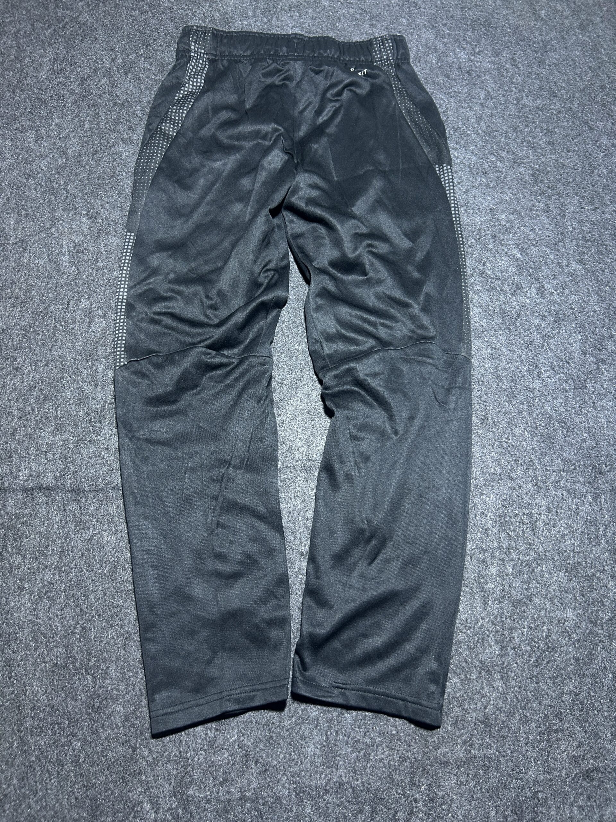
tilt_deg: -54.3
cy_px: 411
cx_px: 308
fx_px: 617
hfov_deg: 53.1
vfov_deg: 67.3
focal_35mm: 26
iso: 200
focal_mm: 5.7
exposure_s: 1/50
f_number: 1.5
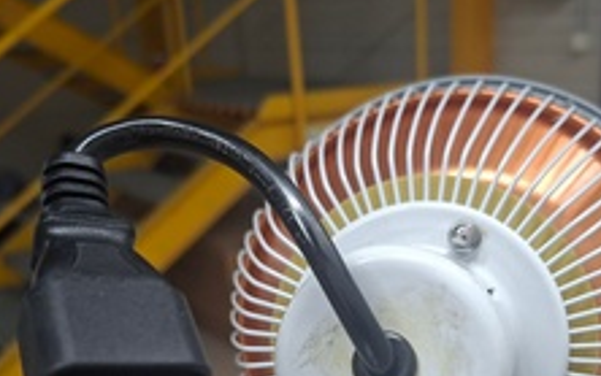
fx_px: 721
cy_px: 379
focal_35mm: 44
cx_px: 390
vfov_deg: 27.5
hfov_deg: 44.7
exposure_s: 1/120
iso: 250
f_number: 1.8
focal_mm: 5.54
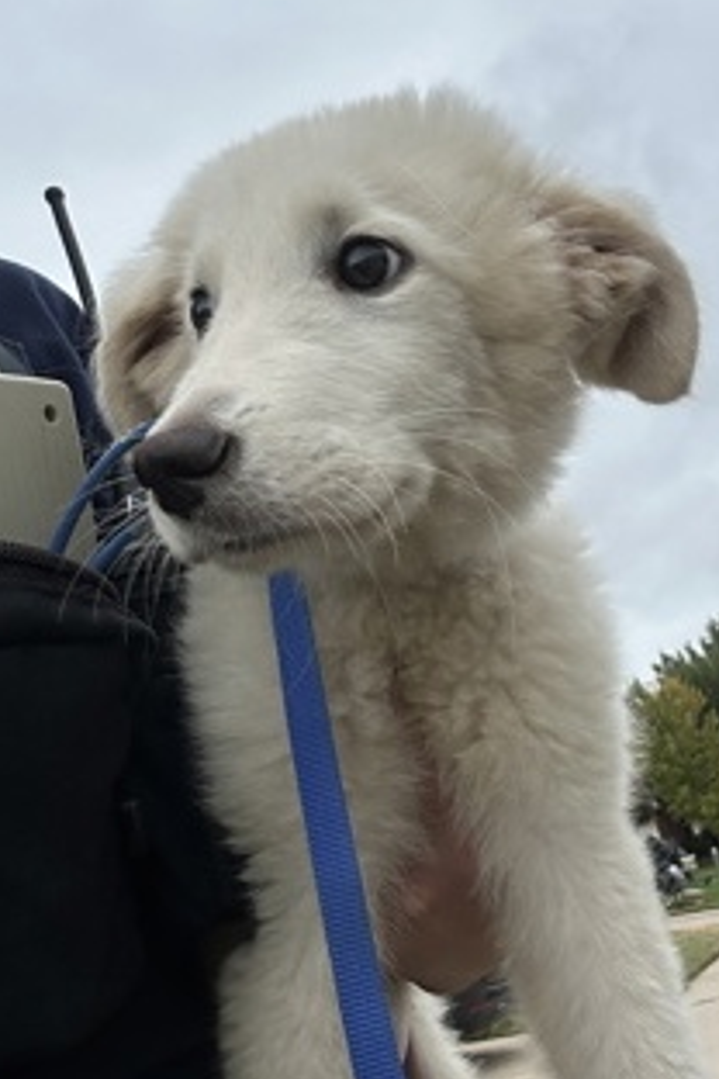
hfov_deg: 31.9
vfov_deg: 46.2
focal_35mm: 42
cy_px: 450
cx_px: 389
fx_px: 1258
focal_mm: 2.69
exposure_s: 1/931
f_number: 1.9
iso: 25
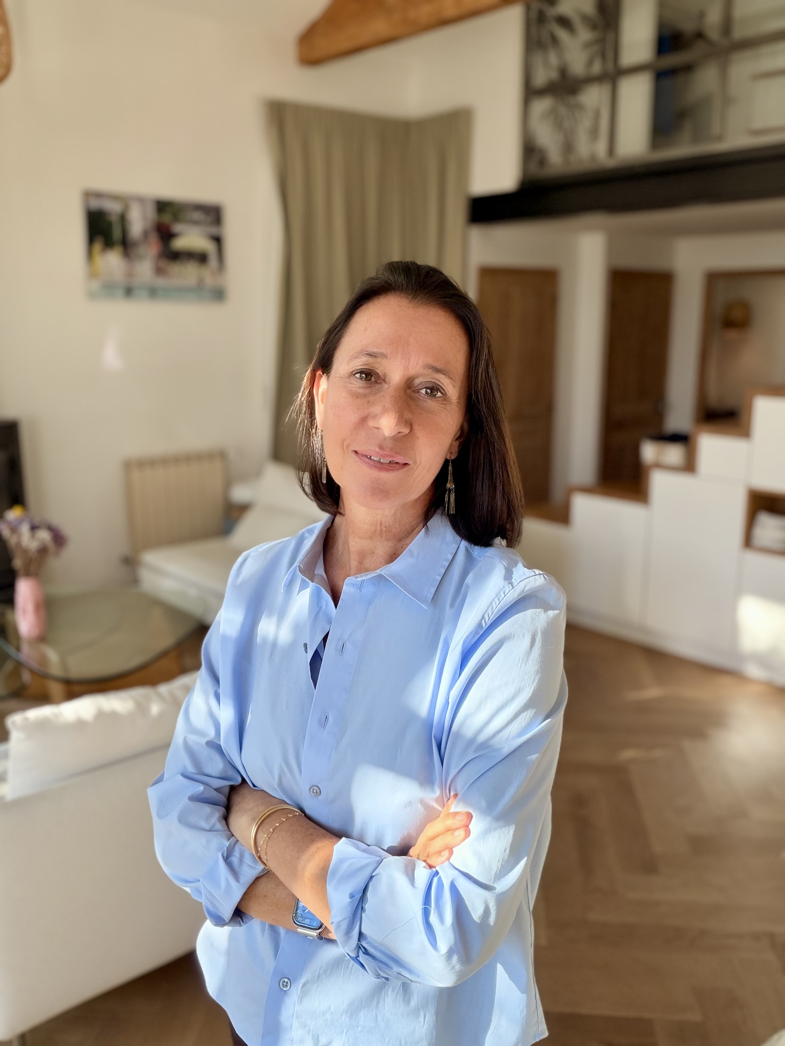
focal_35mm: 30
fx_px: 907
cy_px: 523
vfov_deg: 60.0
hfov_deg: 46.8
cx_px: 392
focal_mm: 2.71
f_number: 1.9
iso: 80
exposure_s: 1/181
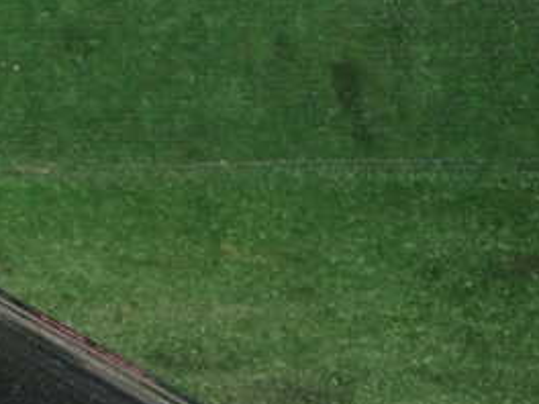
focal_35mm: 100
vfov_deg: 14.5
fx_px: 1557
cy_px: 420
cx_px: -49
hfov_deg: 18.9
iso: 800
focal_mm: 7.84
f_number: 9
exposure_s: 1/40
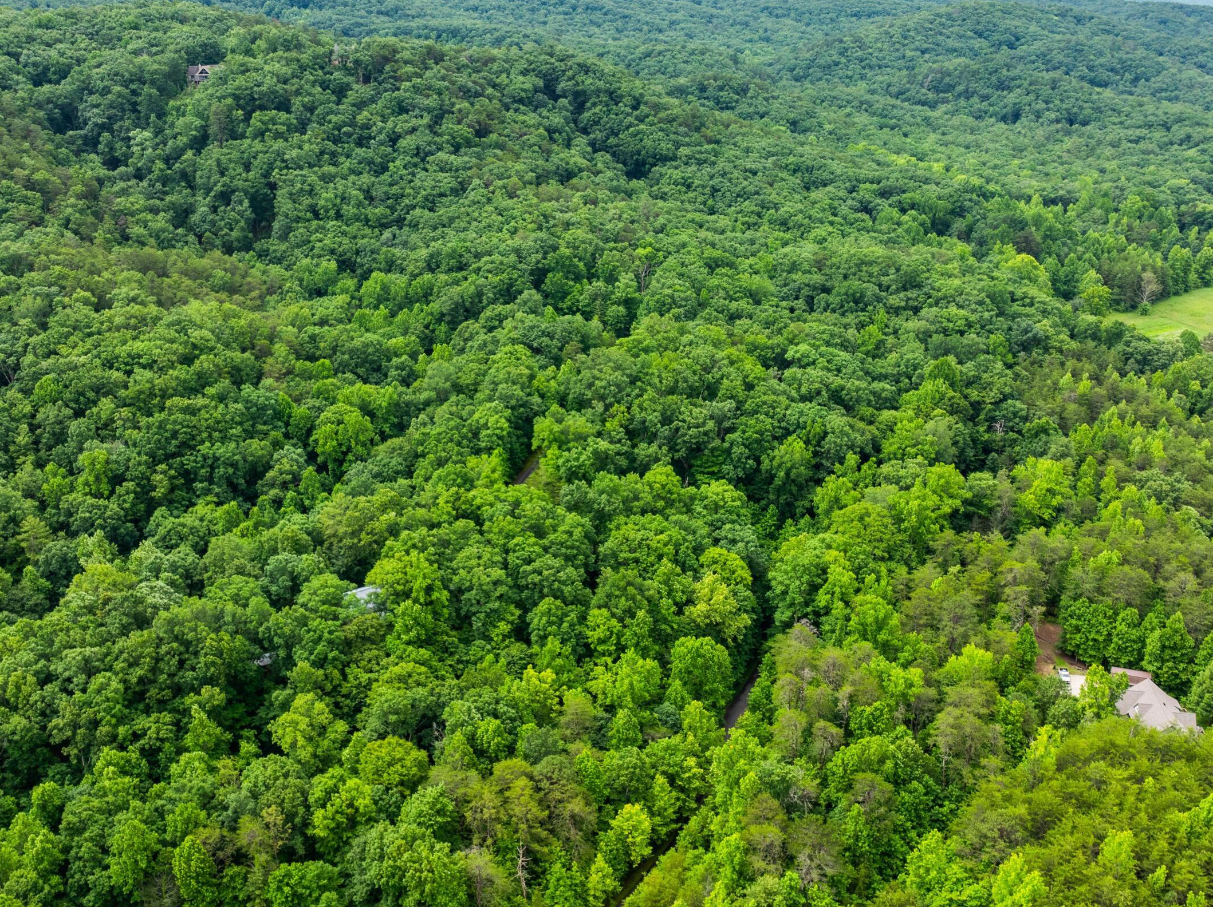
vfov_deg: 41.7
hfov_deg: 53.9
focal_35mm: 34
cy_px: 431
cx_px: 554
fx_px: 1190
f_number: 2.8
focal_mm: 12.29
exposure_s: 1/400
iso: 130
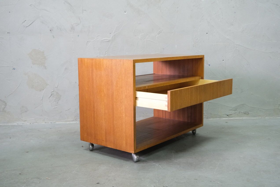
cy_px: 94
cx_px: 140
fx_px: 342
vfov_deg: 30.5
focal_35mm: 44
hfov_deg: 44.5
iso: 2500
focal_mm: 29.2
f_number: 4
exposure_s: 1/42
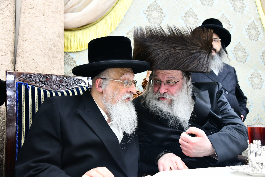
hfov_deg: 46.4
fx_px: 309
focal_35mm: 42
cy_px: 88
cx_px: 132
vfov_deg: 31.9
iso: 4000
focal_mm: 42
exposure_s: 1/160
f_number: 5.6
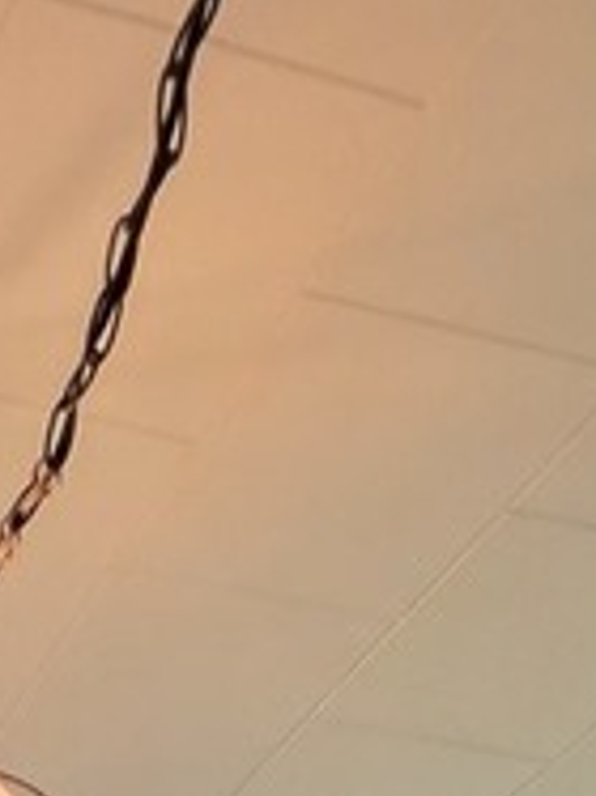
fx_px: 1724
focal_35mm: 75
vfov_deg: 12.2
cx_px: -281
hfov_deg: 17.7
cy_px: 2273
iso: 125
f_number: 1.9
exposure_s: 1/120
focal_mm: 2.2
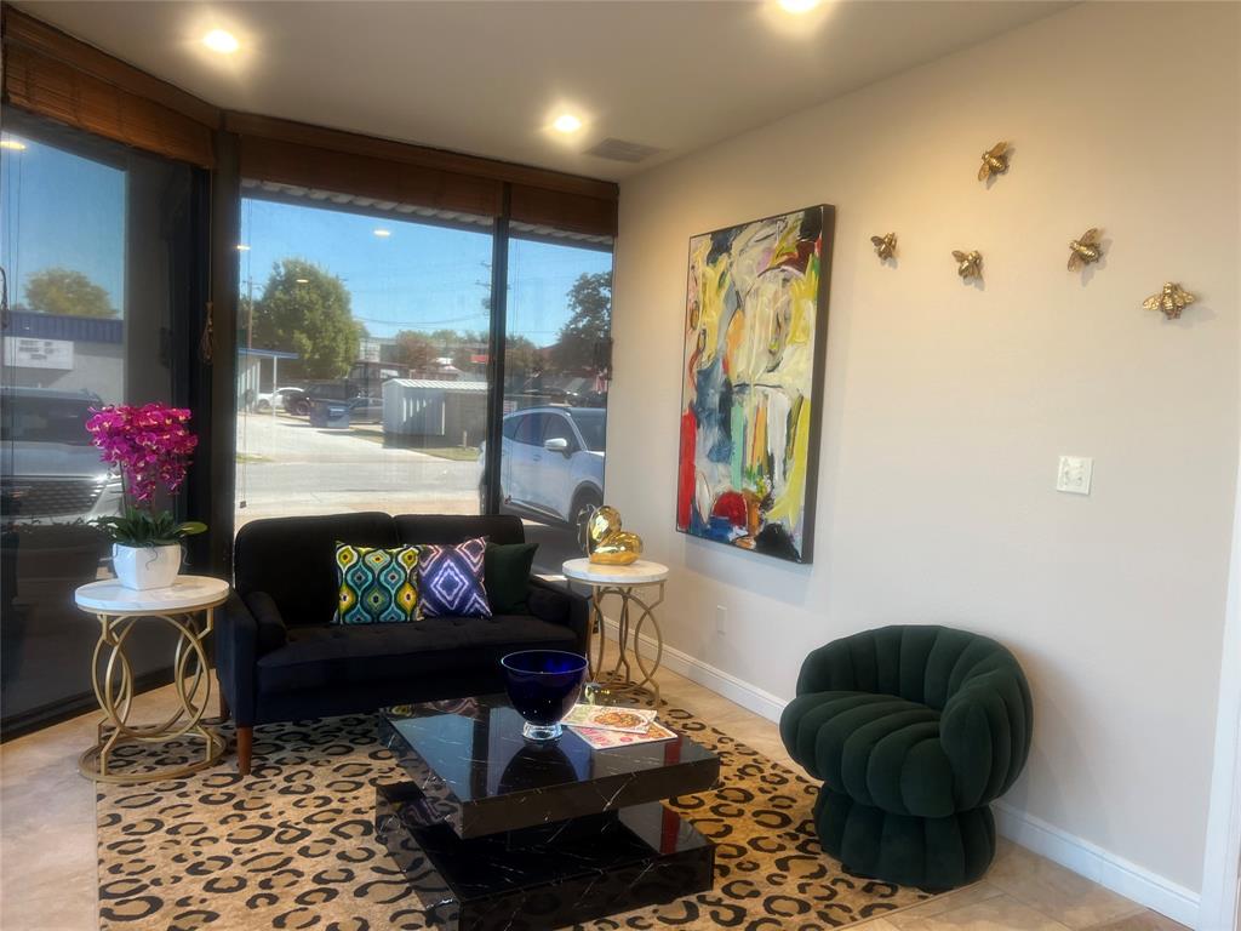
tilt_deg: -3.7
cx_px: 620
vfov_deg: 53.1
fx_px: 932
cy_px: 466
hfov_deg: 67.3
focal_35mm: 26
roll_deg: -3.5
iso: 125
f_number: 1.5
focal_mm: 5.7
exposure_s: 1/120
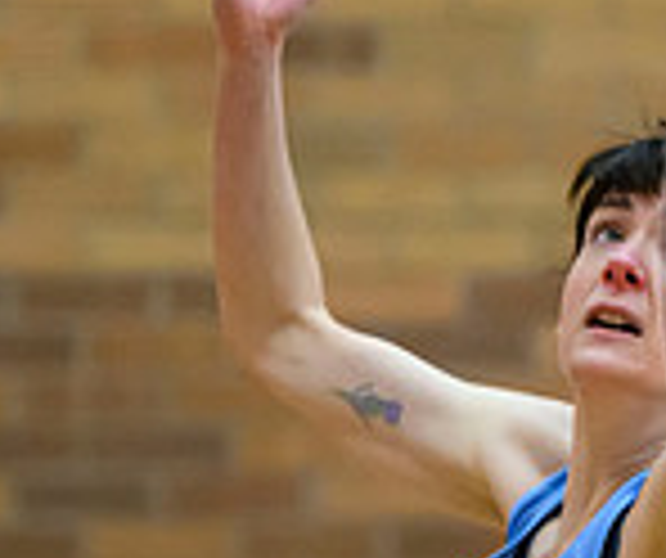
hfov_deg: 2.7
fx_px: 14176
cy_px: 464
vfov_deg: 2.3
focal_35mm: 706
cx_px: 1129
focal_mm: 140
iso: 5000
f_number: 2.8
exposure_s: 1/1000
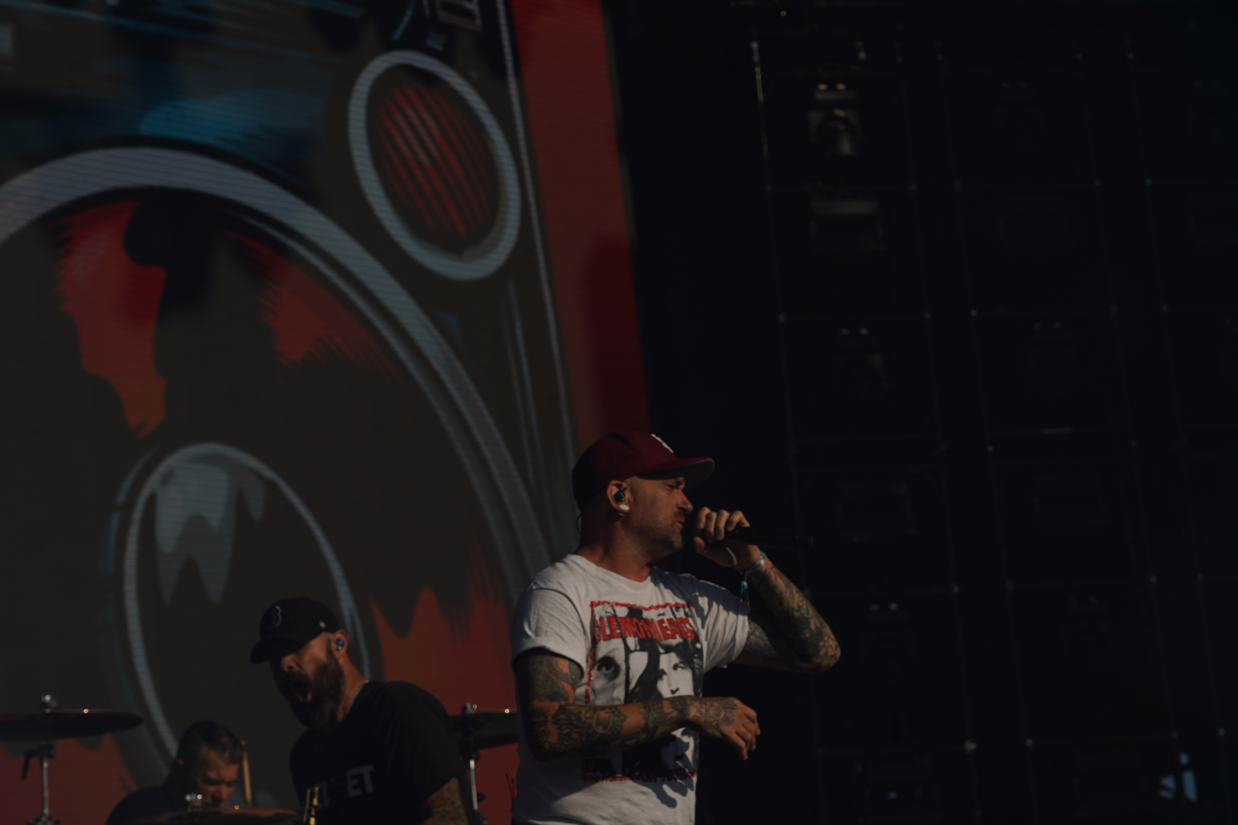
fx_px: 3611
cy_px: 412
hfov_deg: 19.5
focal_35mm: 105
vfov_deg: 13.0
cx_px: 619
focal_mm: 105
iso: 100
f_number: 8
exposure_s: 1/1250
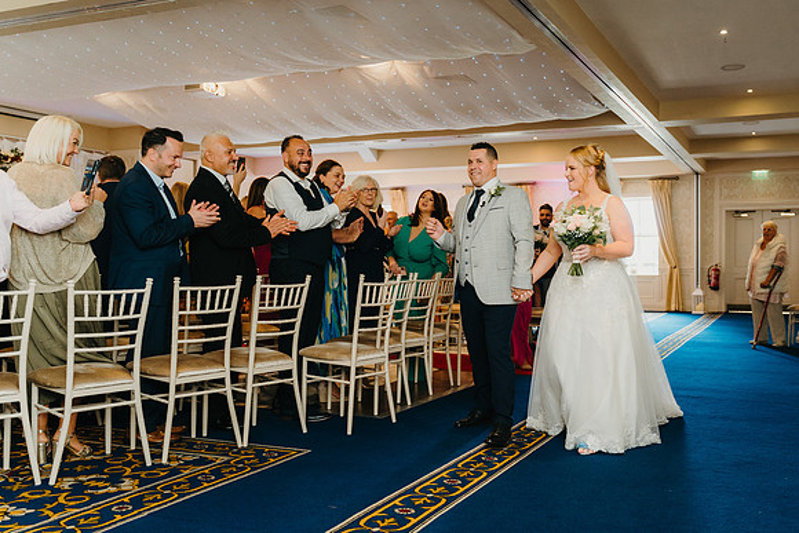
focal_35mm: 34
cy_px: 268
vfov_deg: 38.7
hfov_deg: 55.1
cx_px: 482
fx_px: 759
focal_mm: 28
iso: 1250
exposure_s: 1/160
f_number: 2.8
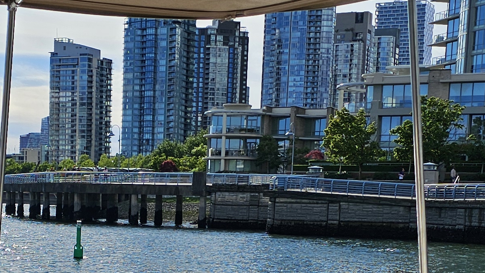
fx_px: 1080
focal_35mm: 84
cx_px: 148
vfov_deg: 13.9
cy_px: 353
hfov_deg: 25.1
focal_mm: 6.3
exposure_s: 1/1636
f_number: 1.7
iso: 10
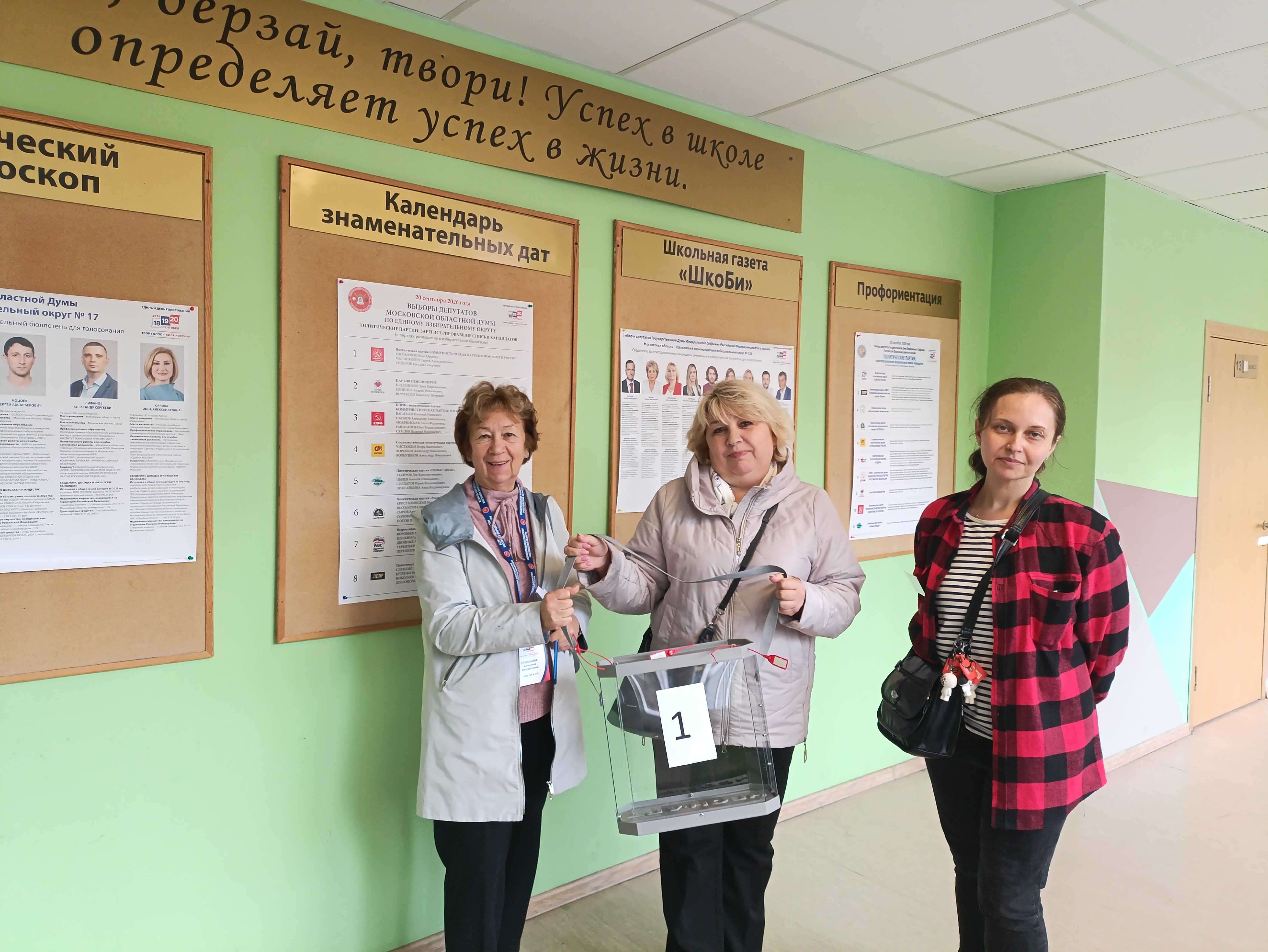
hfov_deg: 69.4
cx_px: 634
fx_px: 916
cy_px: 476
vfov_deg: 54.9
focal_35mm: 25
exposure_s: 1/50
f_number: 1.7
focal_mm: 4.71
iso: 200
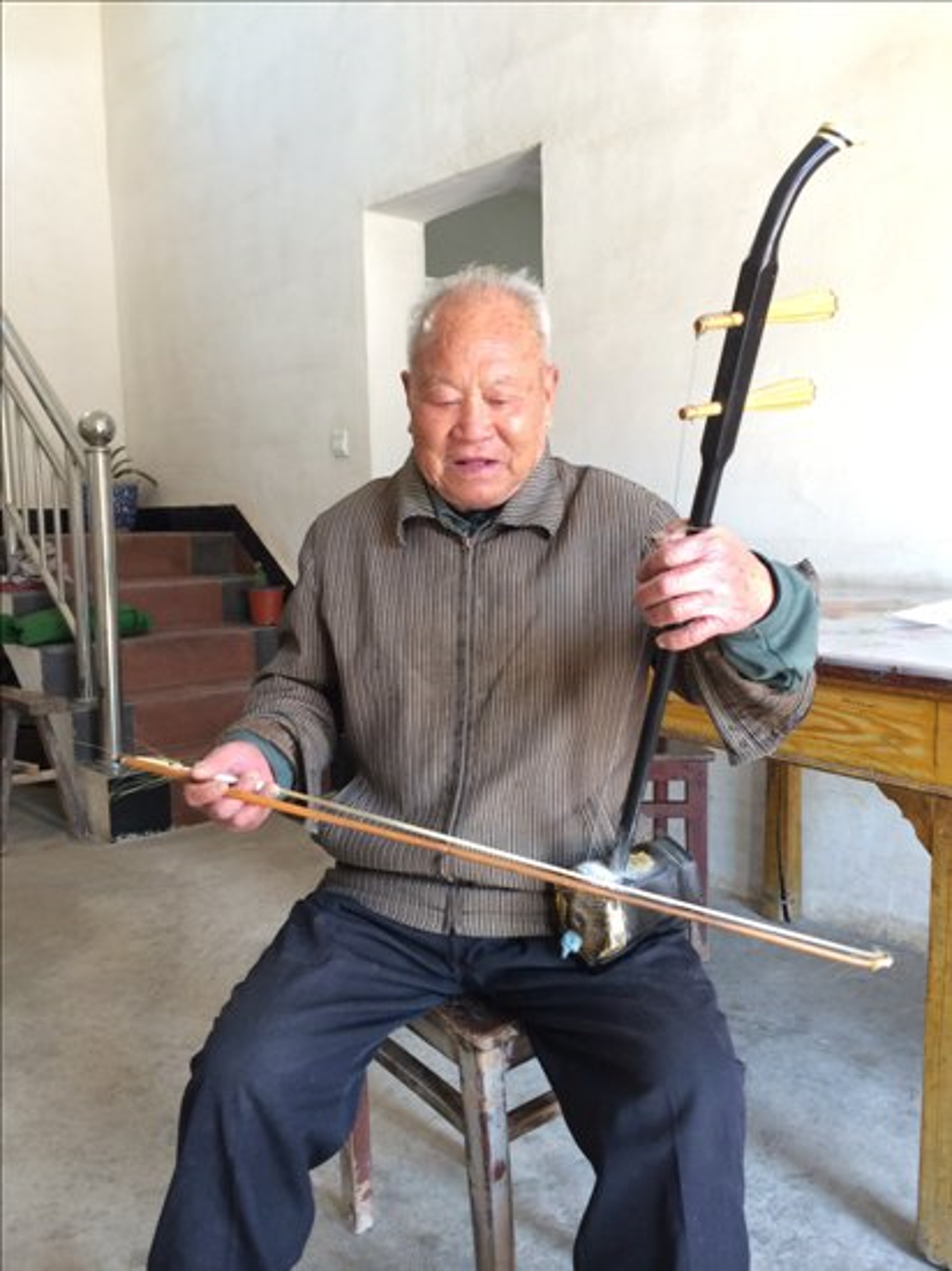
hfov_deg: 46.8
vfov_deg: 60.0
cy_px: 636
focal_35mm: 30
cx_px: 476
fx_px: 1101
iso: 50
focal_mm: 4.12
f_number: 2.2
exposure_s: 1/30
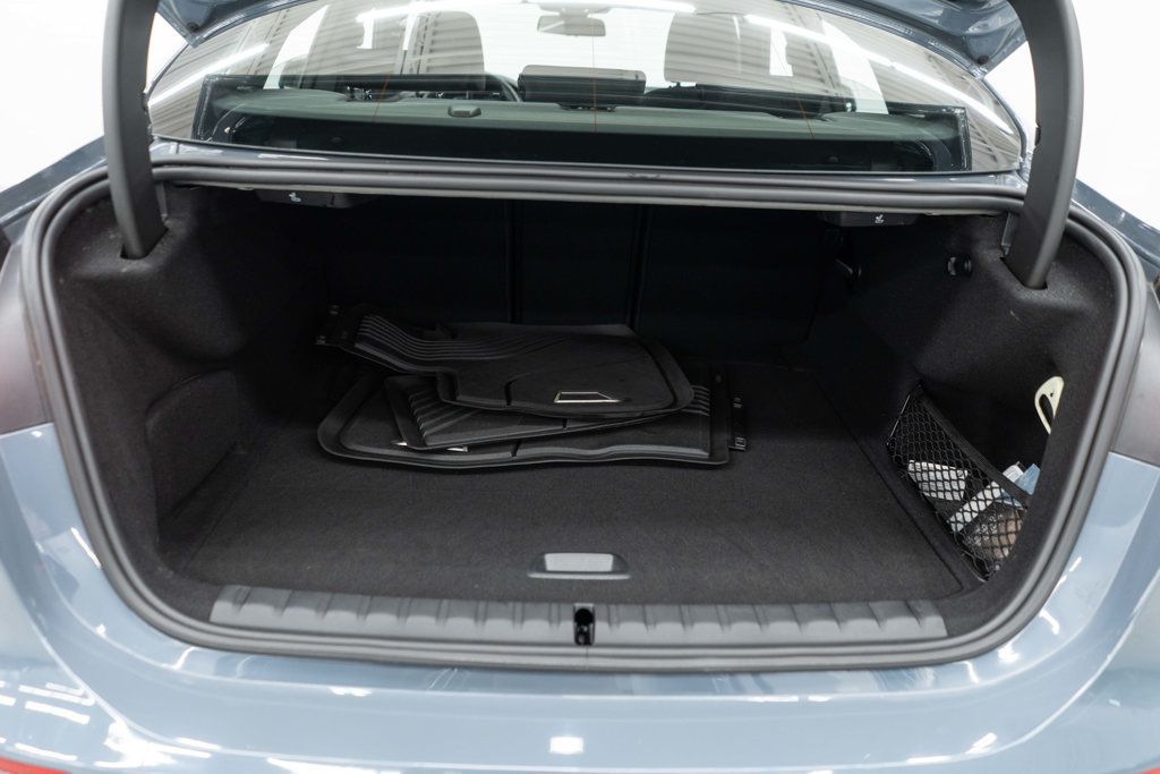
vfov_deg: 46.4
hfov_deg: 65.5
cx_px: 580
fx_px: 902
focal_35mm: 28
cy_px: 387
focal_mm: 28
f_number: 3.2
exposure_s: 1/50
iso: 1000
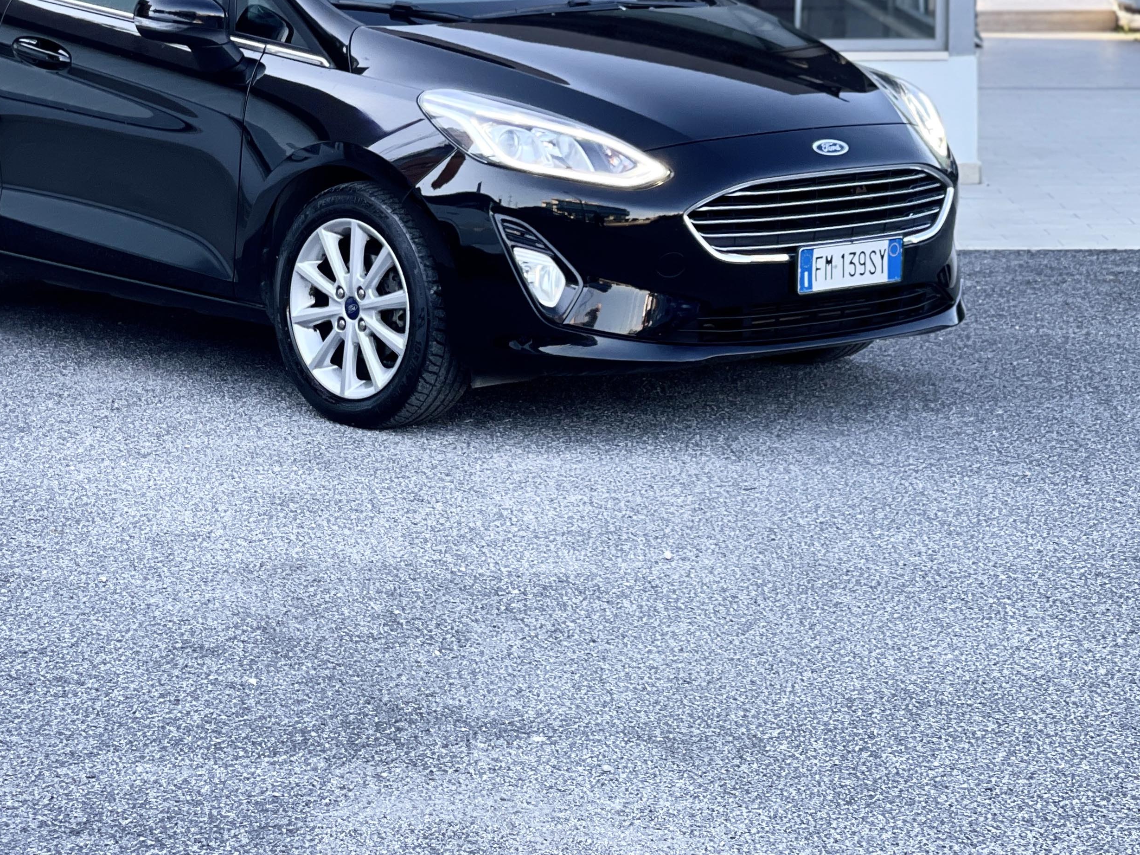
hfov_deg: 18.7
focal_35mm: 105
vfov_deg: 14.0
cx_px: 376
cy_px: 202
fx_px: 3458
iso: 50
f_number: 2.2
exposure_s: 1/121
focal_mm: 7.5
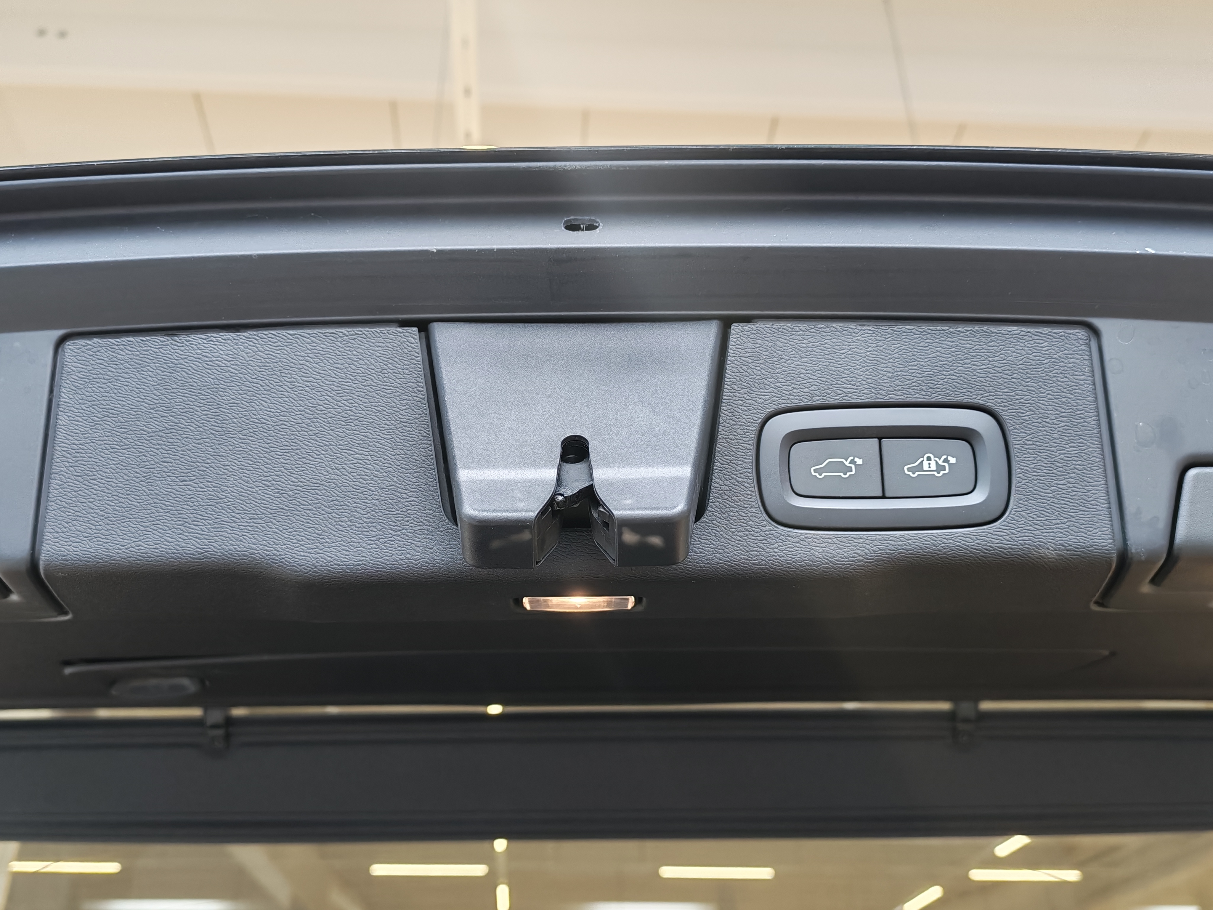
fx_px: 1156
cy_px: 455
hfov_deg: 55.4
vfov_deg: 42.9
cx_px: 606
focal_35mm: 33
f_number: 1.9
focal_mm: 6.12
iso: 648
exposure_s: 1/100
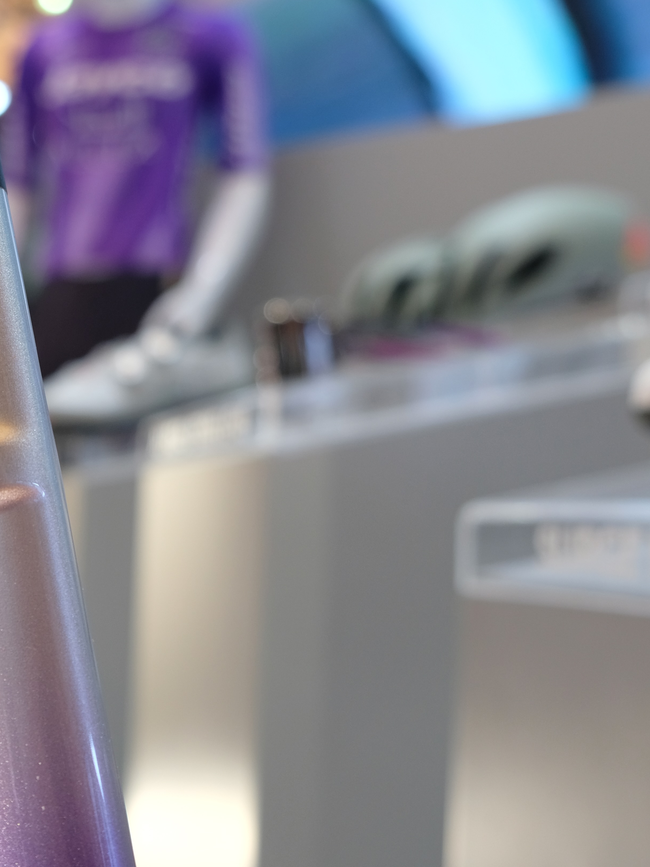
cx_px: -20
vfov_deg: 33.8
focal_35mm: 57
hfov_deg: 24.3
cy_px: 452
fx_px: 1427
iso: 400
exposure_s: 1/85
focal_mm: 21.4
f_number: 4
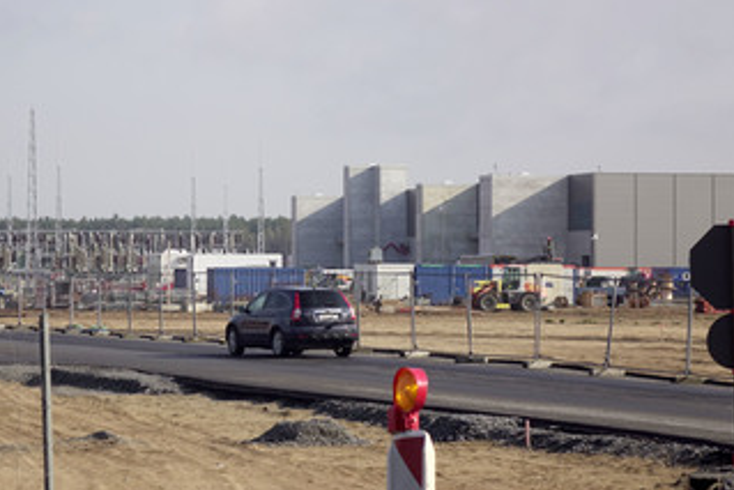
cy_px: 246
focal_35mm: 161
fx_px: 3284
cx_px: 220
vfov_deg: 8.5
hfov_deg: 12.7
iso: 100
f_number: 5
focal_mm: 41.83
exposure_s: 1/100
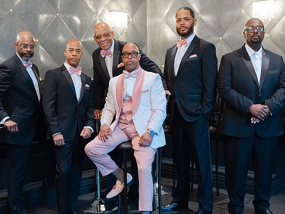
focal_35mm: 56
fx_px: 461
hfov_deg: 34.3
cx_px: 128
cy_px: 124
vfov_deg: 26.1
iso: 6400
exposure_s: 1/210
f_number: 4
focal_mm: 55
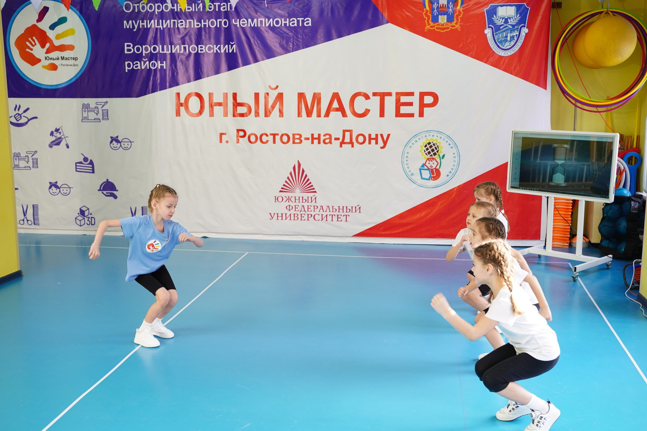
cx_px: 324
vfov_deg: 32.6
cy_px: 216
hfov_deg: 47.4
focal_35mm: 41
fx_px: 737
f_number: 3.5
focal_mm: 41
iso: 400
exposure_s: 1/160
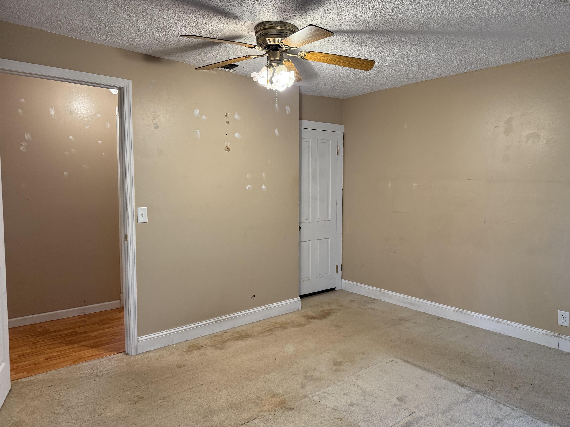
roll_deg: +0.0
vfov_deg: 56.8
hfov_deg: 71.6
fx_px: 395
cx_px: 285
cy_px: 214
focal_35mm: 24
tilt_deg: -4.1
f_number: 1.78
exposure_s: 1/60
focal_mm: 6.76
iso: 250
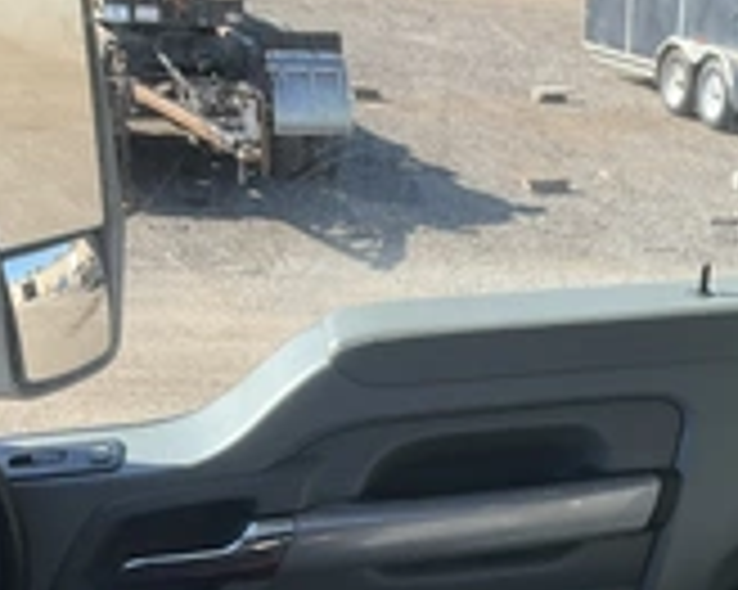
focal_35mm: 69
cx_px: 706
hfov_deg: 26.3
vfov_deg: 21.4
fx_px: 1506
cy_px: 585
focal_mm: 3
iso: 25
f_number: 1.8
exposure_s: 1/370
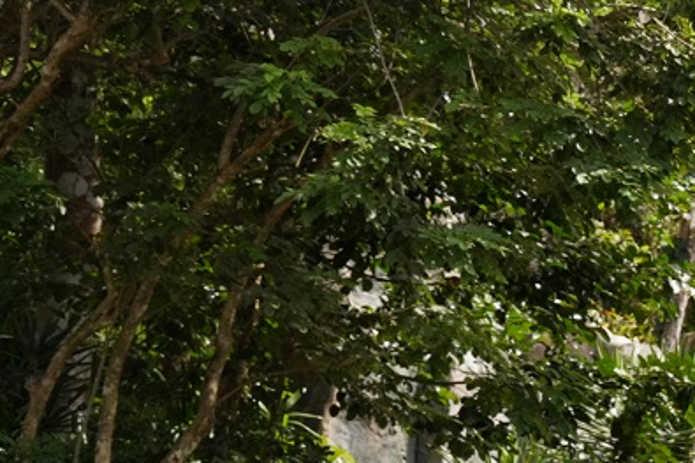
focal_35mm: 166
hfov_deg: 10.4
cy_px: 661
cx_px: 1768
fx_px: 3203
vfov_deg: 8.1
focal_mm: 32
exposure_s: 1/500
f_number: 5
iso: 250
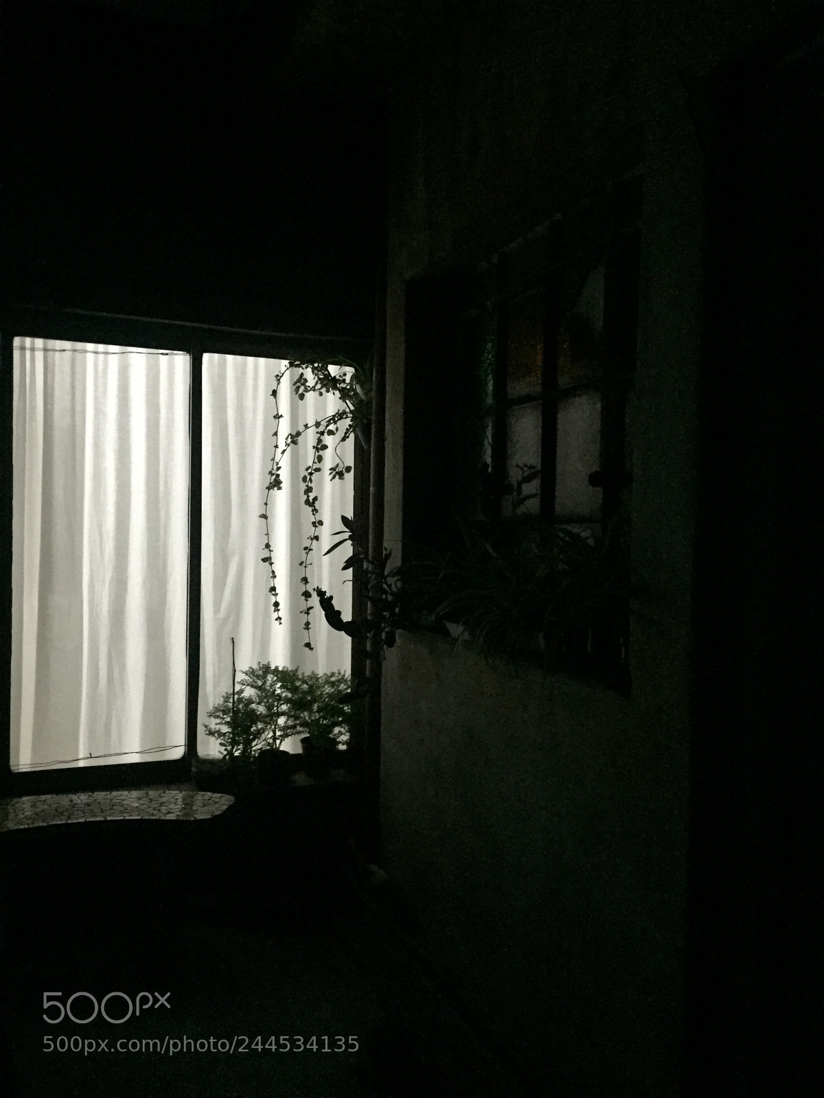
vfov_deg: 61.7
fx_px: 920
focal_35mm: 29
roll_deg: -1.5
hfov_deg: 48.2
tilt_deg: -0.1
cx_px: 412
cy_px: 549
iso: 1000
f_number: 2.2
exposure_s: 1/17
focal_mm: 4.15
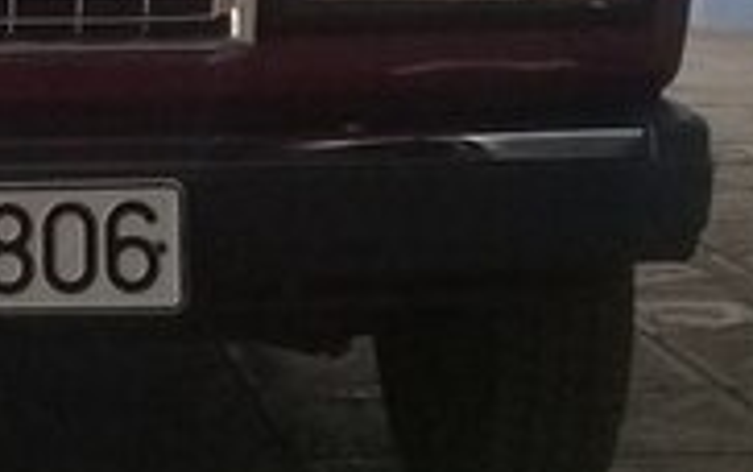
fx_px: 2444
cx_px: -141
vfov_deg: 10.7
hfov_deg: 16.8
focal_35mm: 119
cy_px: -164
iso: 200
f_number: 2.2
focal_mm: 3.3
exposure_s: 1/33
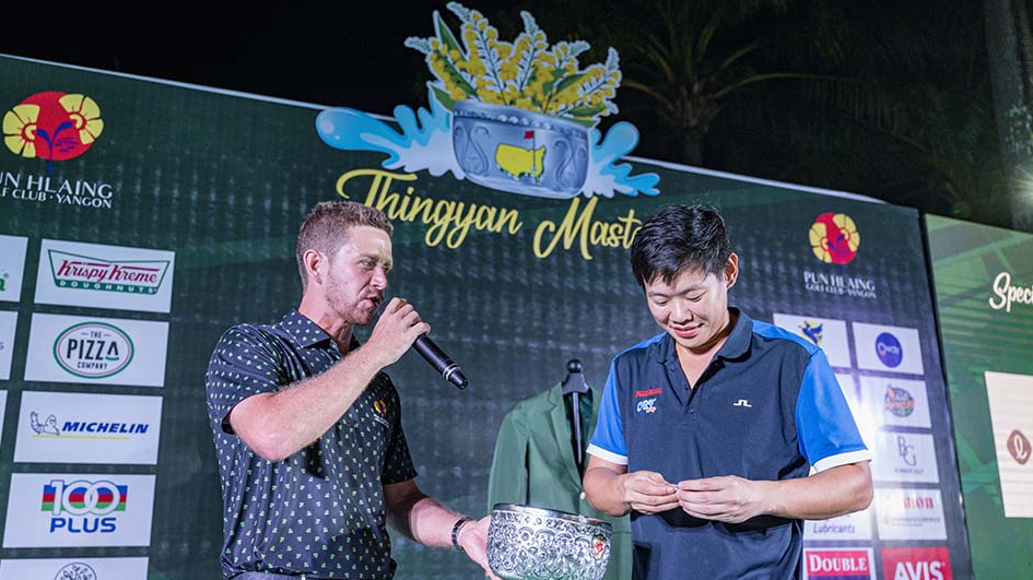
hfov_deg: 58.7
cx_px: 517
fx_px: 918
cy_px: 309
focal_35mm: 34
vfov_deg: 35.1
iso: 1100
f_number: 3.5
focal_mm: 31.5
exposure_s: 1/200
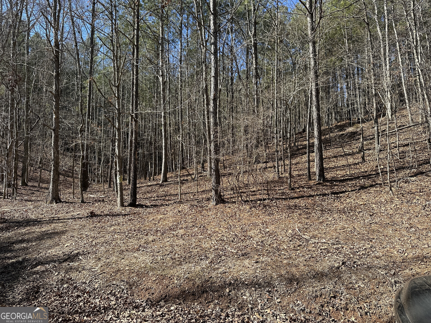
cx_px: 216
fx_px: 299
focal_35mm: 24
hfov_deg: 71.6
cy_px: 162
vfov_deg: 56.8
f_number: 1.78
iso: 80
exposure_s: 1/1664
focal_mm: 6.86
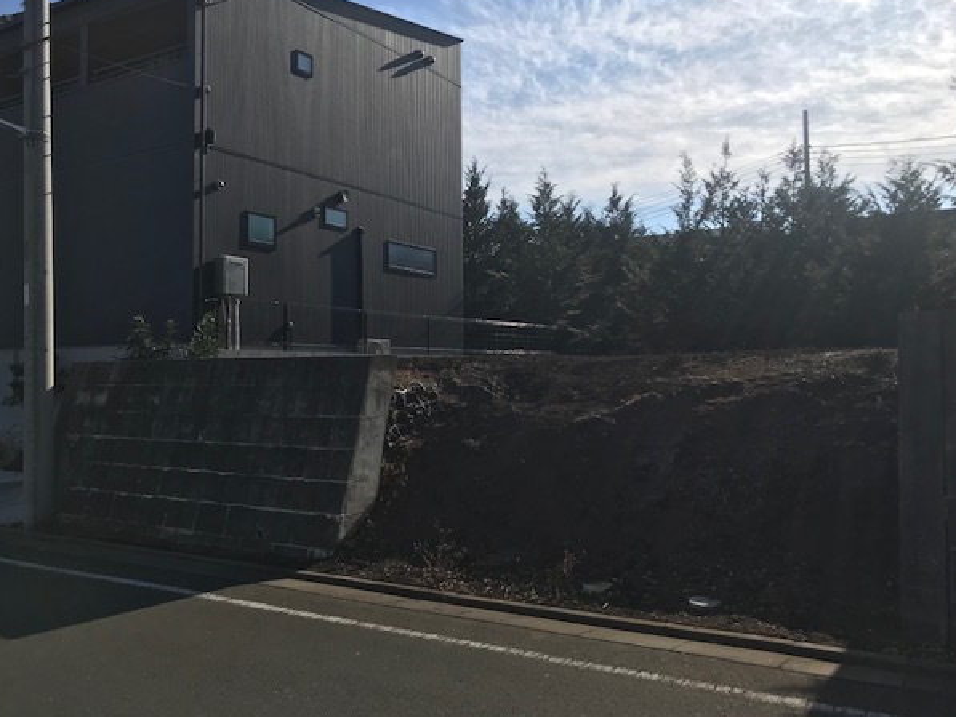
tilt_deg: +3.7
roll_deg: +0.2
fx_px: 829
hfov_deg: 59.9
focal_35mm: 30
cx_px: 487
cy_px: 334
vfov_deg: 46.8
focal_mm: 3.99
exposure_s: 1/3300
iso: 20
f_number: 1.8
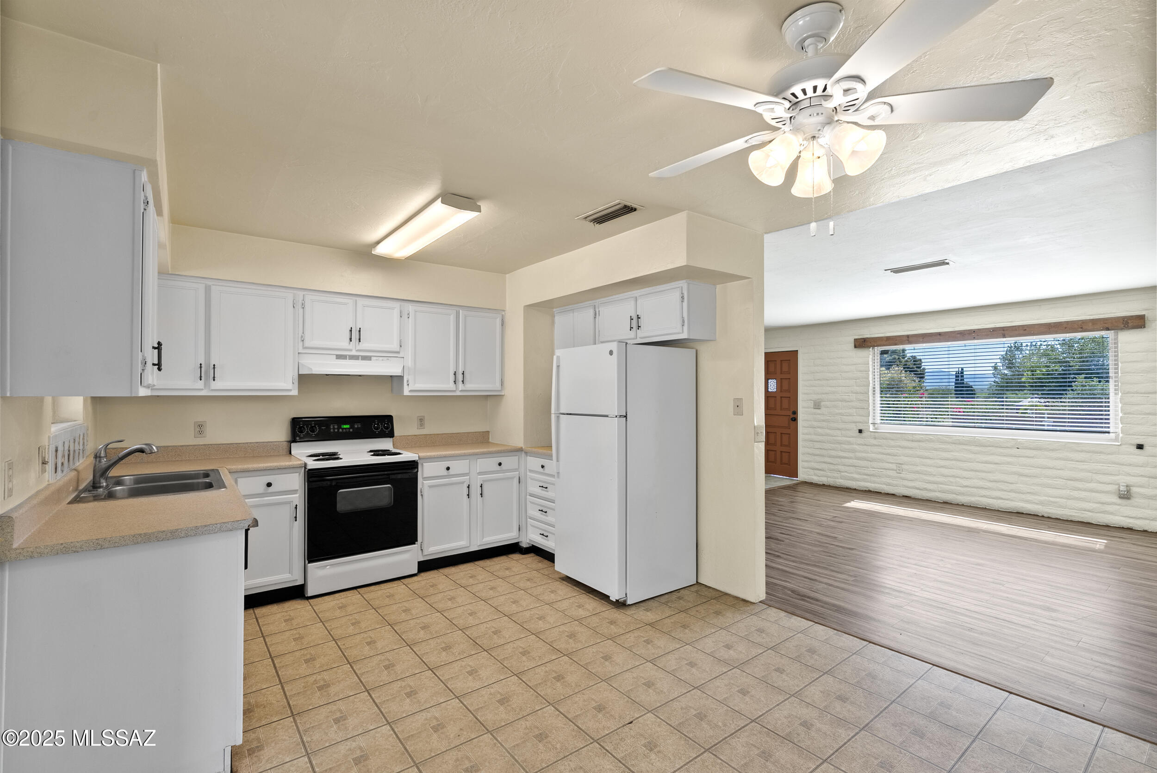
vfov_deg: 73.8
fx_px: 514
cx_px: 578
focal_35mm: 16
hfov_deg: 96.7
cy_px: 386
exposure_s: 1/160
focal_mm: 16
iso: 400
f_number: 8
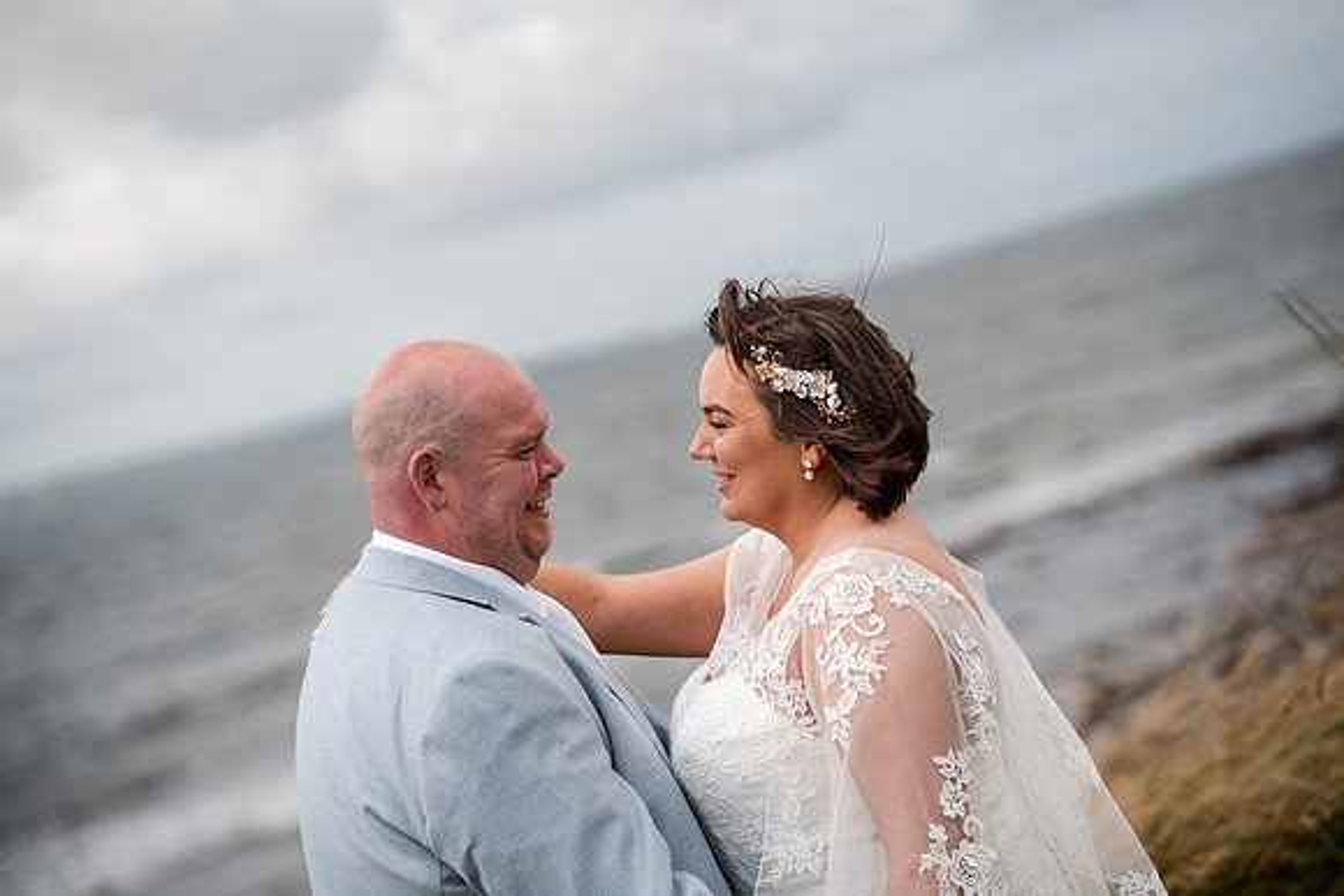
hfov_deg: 23.9
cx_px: 672
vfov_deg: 16.1
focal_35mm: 85
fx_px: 3174
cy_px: 448
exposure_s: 1/4000
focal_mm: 85
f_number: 2.2
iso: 100
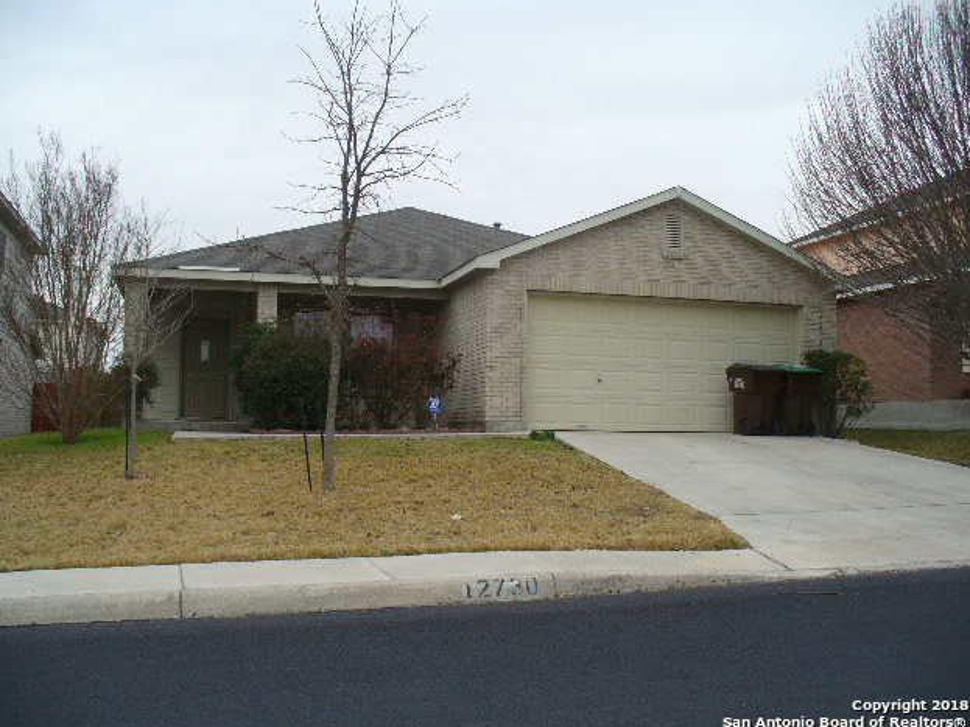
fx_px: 1065
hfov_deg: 49.0
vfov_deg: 37.7
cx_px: 473
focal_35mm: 38
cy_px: 358
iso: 100
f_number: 2.8
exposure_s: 1/160
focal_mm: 6.1
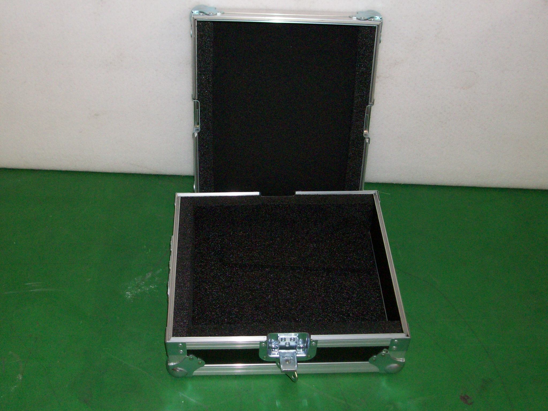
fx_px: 665
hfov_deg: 44.8
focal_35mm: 42
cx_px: 274
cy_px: 206
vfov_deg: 34.3
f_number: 3.2
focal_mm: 7.1
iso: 160
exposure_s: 1/46
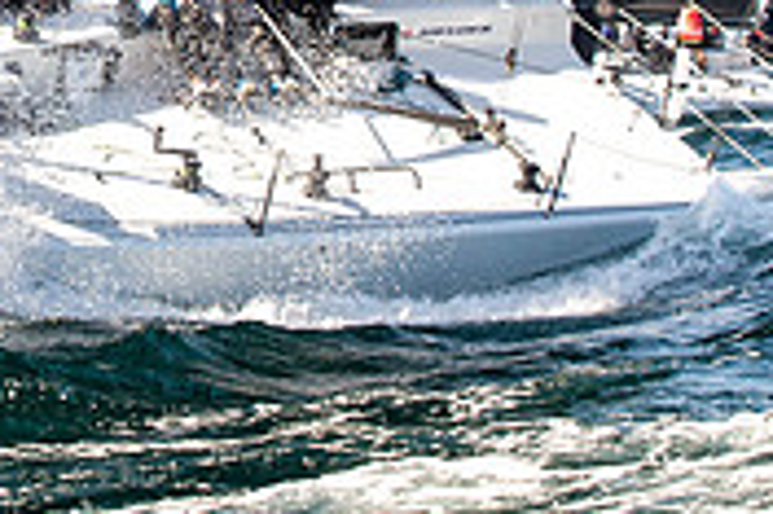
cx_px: -175
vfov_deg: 4.2
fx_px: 6929
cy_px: -266
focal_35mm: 323
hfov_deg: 6.3
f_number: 5
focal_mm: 92
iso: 250
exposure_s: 1/500
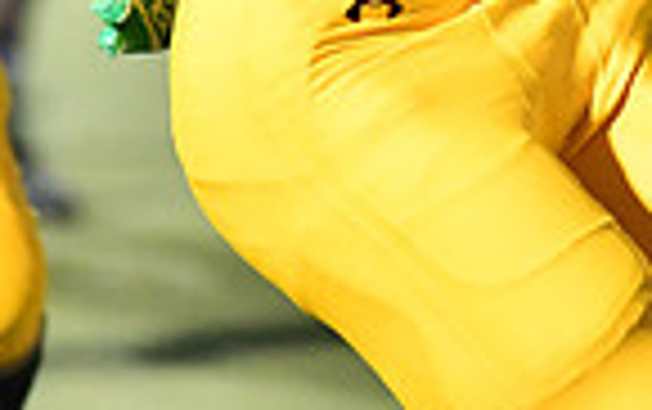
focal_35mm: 1222
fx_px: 21739
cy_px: -426
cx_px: 531
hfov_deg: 1.7
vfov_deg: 1.1
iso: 12800
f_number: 4
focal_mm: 300
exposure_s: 1/1250
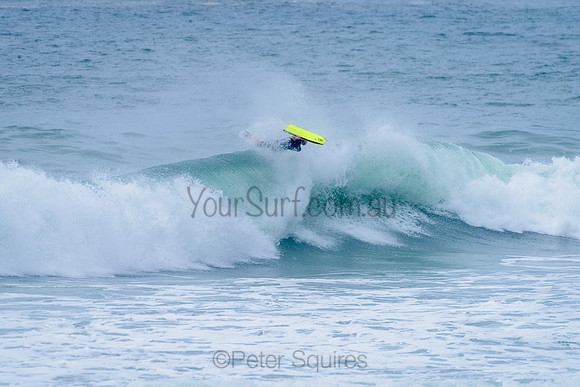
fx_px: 9873
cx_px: 290
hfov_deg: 3.4
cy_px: 194
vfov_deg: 2.2
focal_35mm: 613
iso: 220
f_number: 5.6
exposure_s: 1/2000
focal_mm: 500
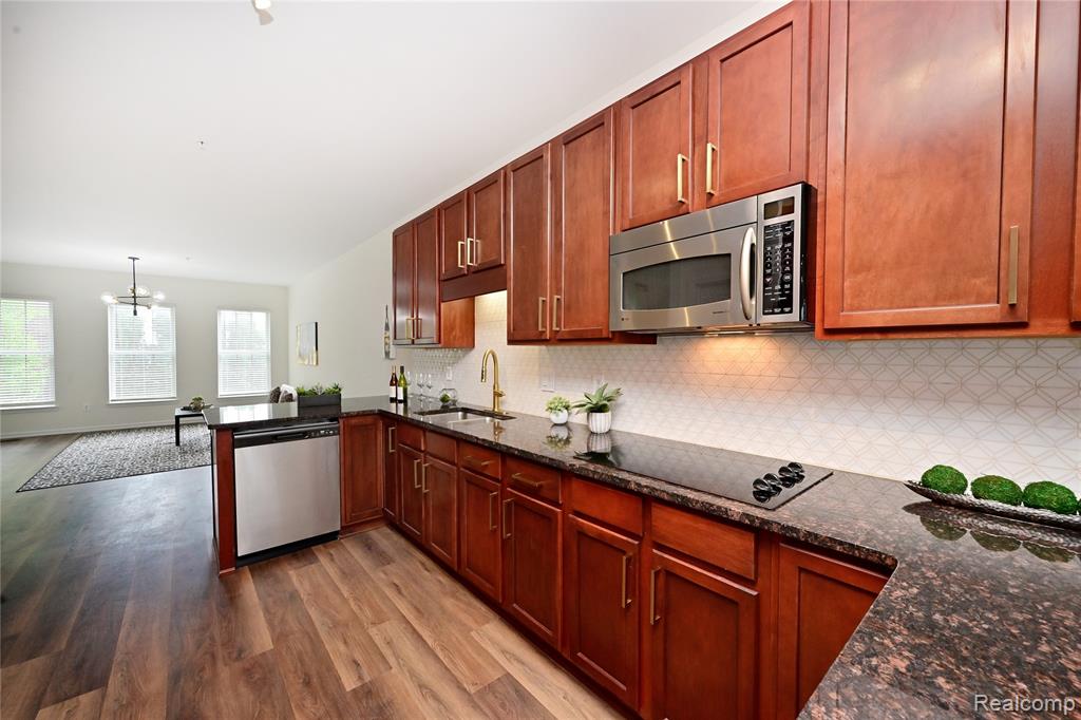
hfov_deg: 104.3
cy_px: 360
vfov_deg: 81.2
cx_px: 540
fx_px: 420
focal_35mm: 14
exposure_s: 1/60
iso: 1250
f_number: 10
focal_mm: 14
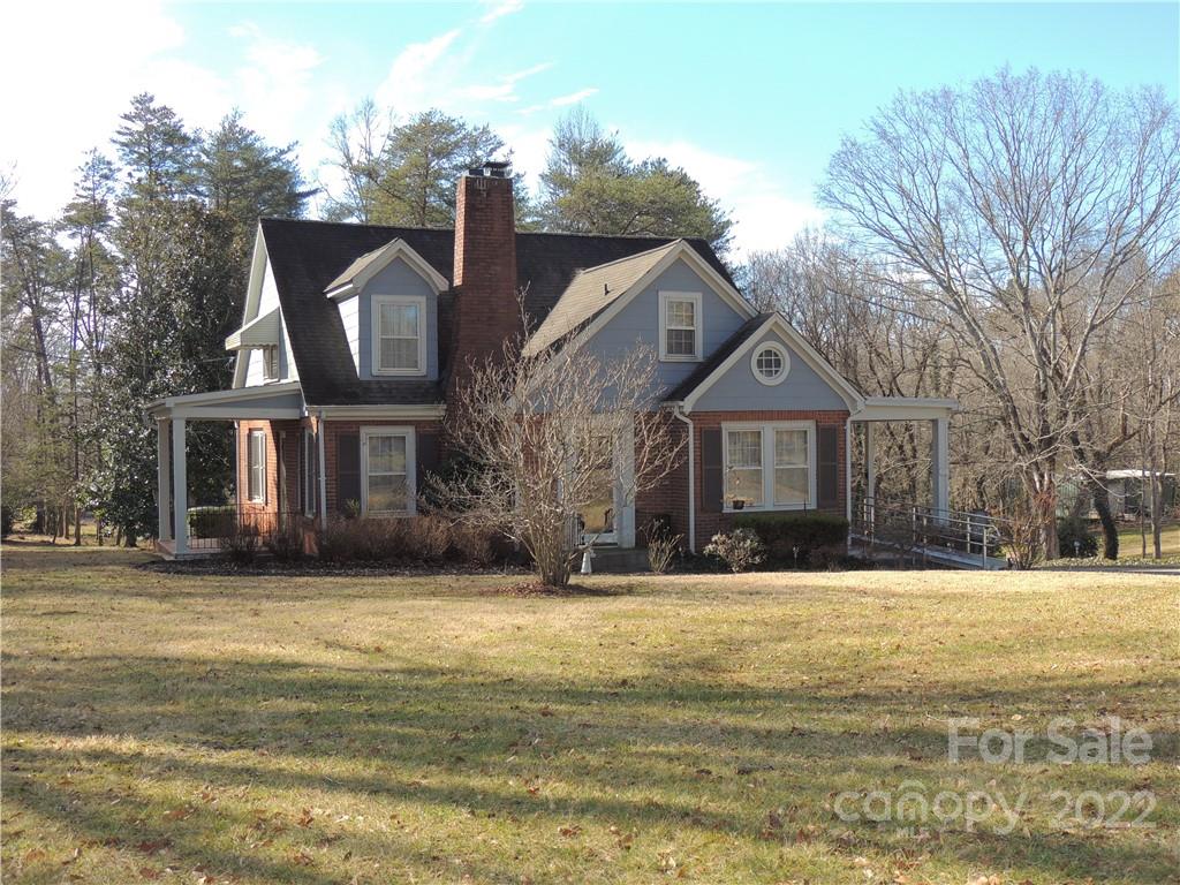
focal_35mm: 43
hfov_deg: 43.9
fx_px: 1466
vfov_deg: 33.6
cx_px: 590
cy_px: 442
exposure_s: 1/320
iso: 100
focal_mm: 7.6
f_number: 3.4
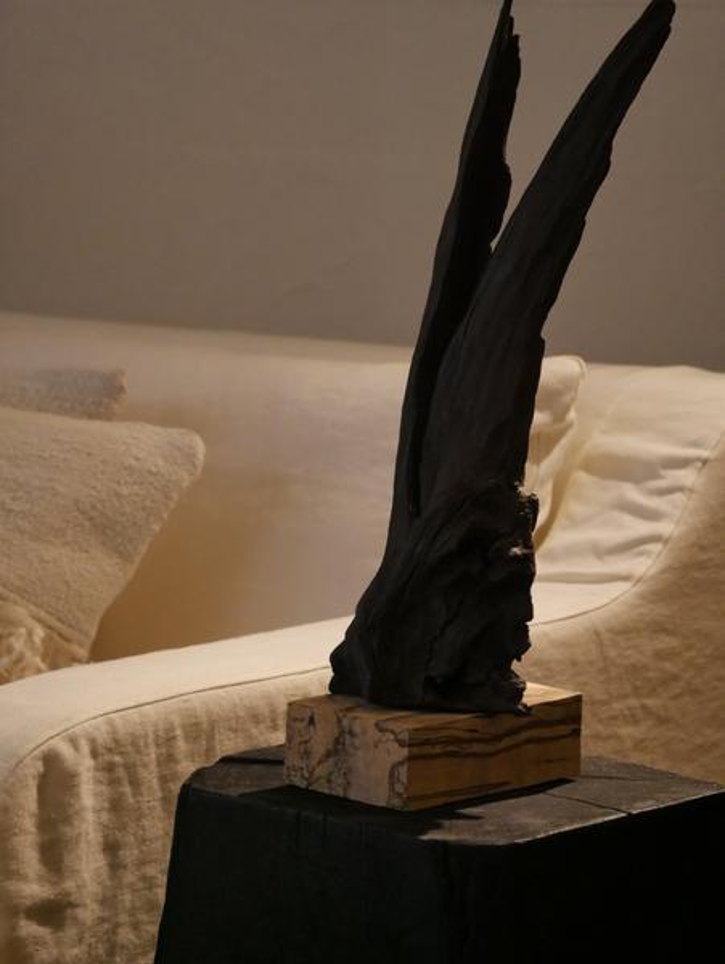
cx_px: 362
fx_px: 4462
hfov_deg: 9.3
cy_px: 482
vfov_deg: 12.3
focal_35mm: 160
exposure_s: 1/160
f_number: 5.1
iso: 3200
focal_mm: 80
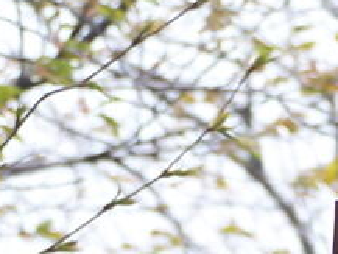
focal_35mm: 551
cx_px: 516
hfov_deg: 3.6
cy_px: 491
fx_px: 5383
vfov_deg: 2.7
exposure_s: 1/500
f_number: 3.2
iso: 80
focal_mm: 19.4
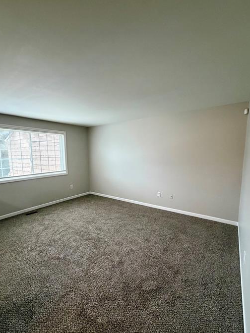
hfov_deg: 78.1
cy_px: 174
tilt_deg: -7.3
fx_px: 154
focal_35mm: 16
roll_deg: +0.1
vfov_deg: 94.4
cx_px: 120
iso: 500
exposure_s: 1/60
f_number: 2.2
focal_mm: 2.22
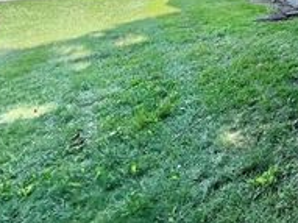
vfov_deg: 33.1
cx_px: 371
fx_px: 293
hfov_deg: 37.7
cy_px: -52
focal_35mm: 34
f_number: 1.8
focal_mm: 1.57
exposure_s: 1/201
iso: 32
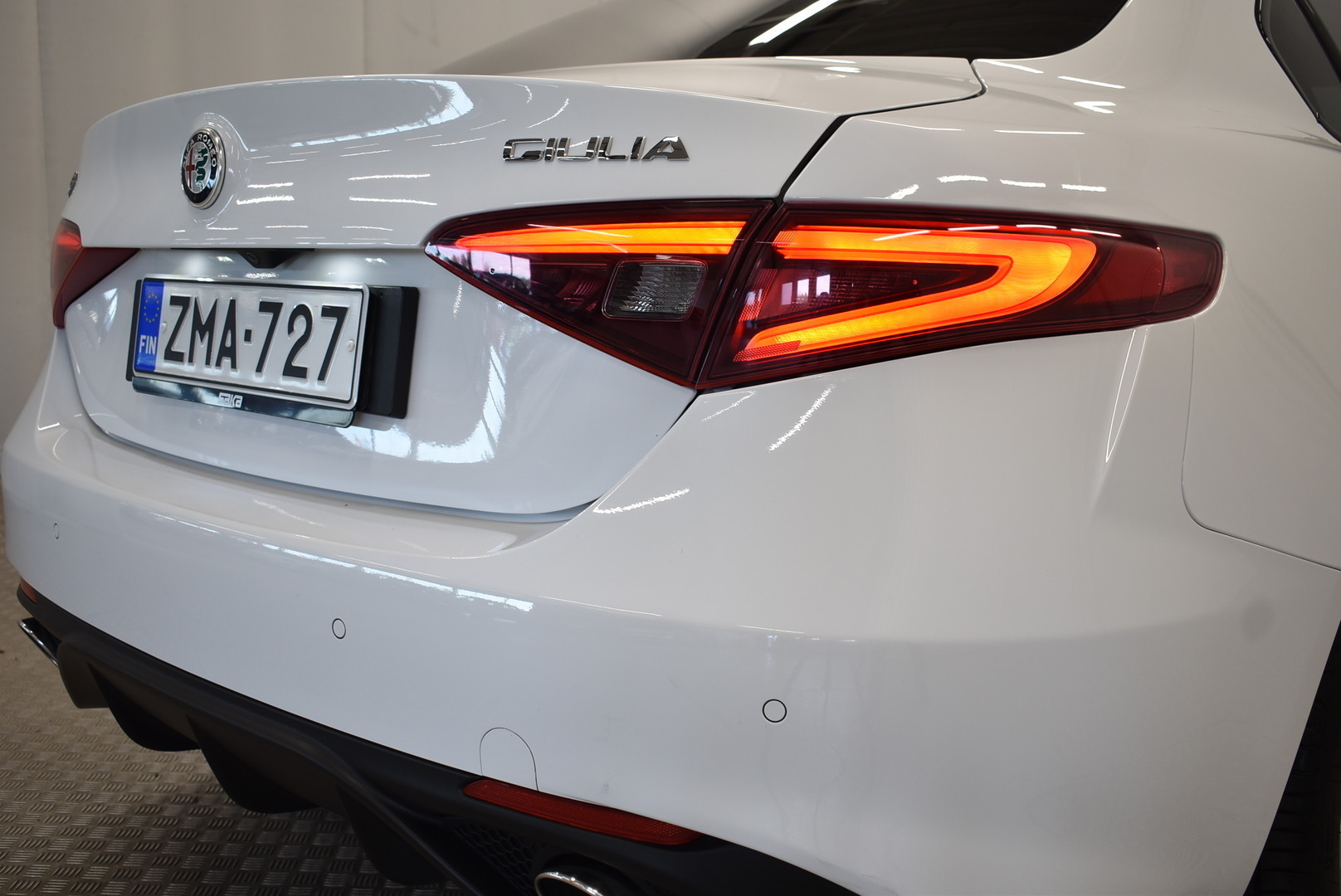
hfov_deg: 53.1
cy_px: 448
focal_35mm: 36
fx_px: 1342
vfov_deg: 36.9
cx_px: 670
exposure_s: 1/40
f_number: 3.8
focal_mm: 24
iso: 180
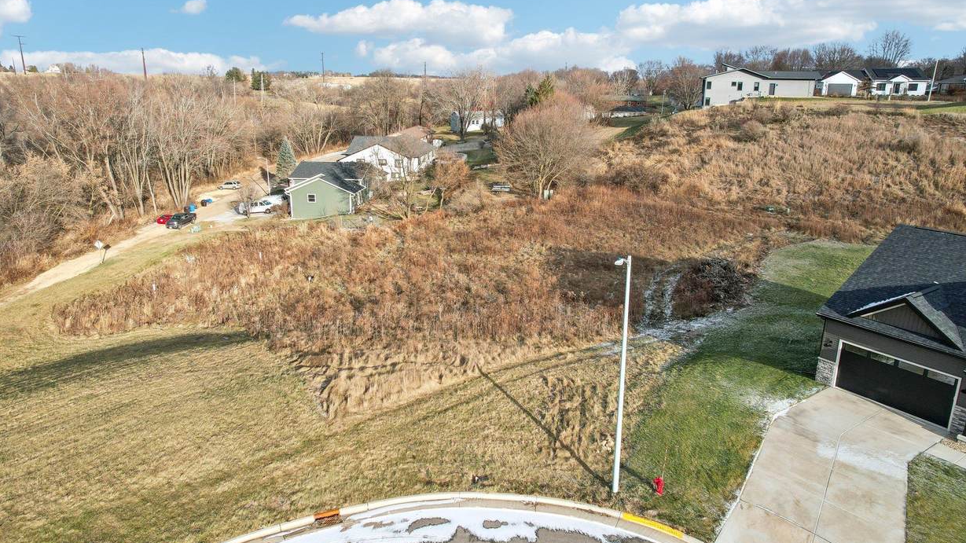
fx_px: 615
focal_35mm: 24
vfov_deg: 47.7
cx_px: 464
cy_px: 260
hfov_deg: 76.3
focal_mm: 8.4
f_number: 2.8
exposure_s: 1/800
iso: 100
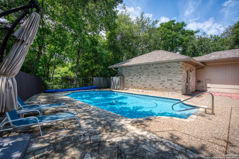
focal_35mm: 16
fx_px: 106
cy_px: 80
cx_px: 120
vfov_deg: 73.8
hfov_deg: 96.7
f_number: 8
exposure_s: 1/500
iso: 100
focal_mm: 16
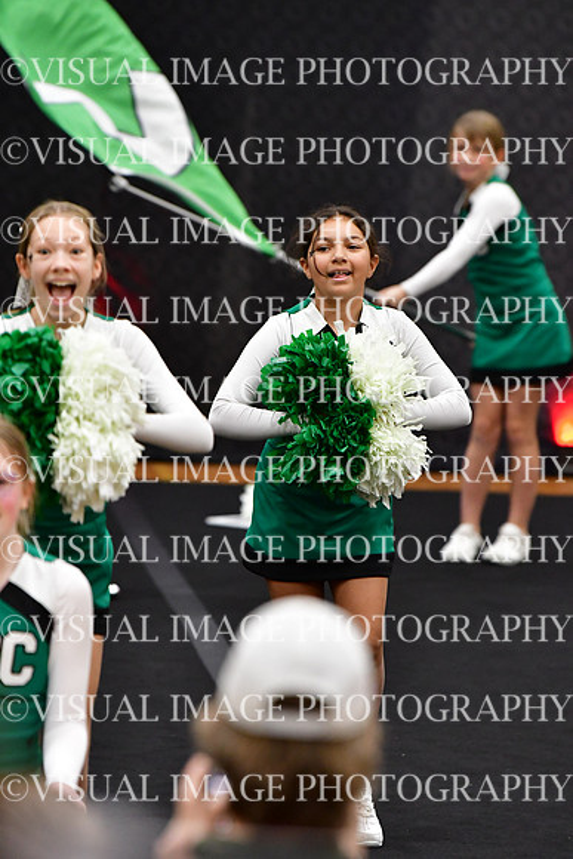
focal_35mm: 300
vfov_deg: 6.9
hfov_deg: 4.6
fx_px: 7158
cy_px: 430
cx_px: 286
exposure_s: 1/500
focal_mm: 200
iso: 4000
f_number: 3.5
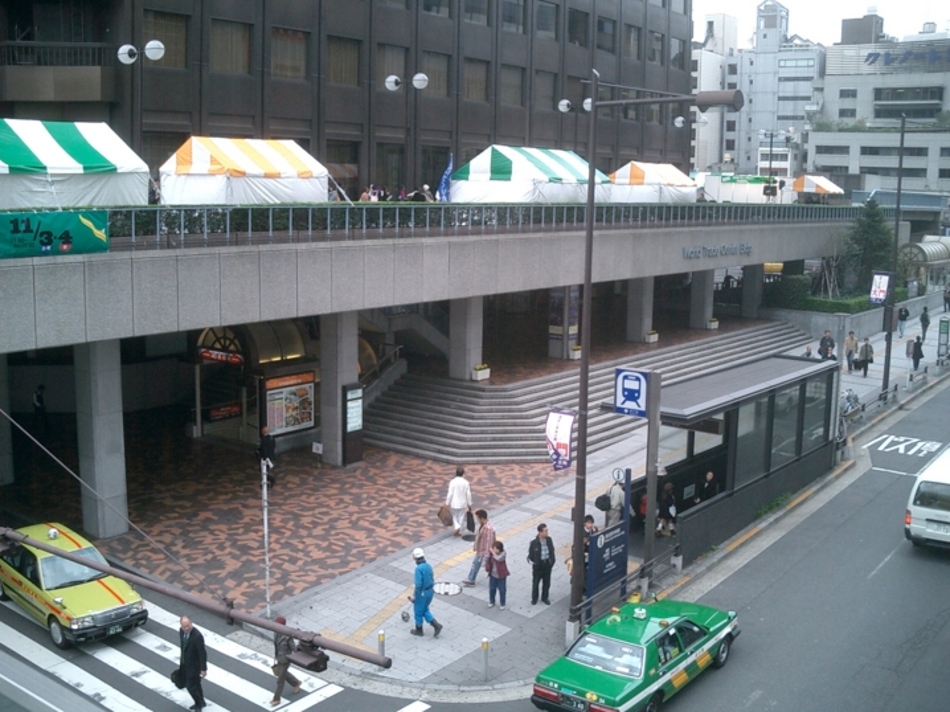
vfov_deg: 36.8
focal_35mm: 39
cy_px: 375
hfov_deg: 47.9
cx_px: 486
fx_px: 1070
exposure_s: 1/125
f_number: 4.2
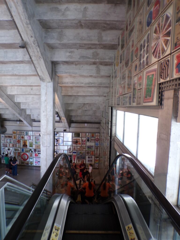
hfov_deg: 56.8
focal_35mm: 24
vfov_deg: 71.6
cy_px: 120
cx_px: 90
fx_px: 166
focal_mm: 4.3
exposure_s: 1/34
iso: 170
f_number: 3
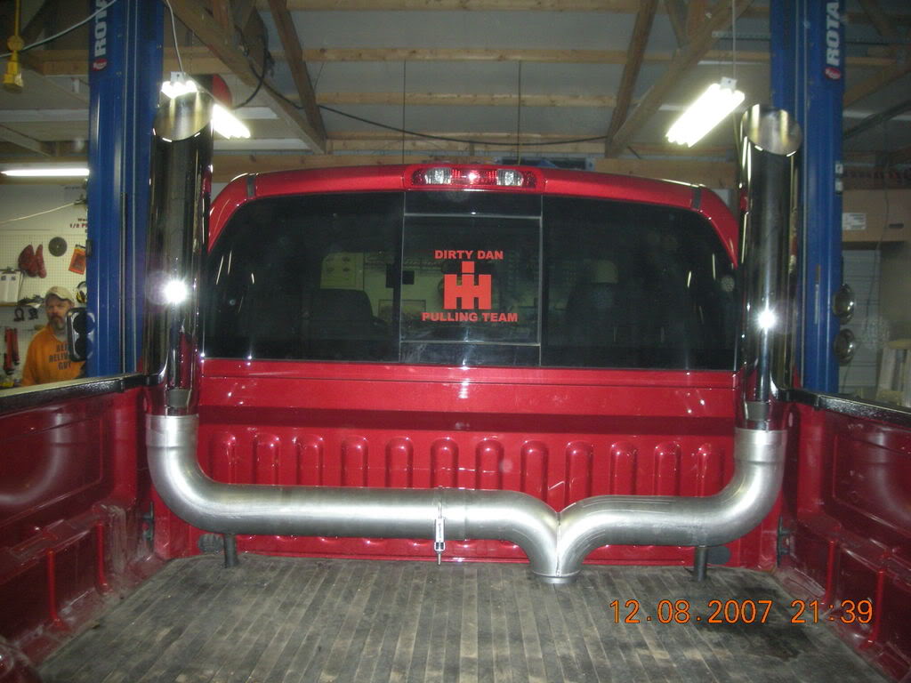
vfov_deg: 40.7
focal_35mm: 35
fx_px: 921
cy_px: 342
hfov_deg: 52.6
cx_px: 456
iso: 239
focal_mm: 5.7
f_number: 2.8
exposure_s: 1/60
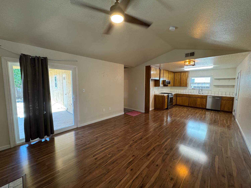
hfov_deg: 102.1
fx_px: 102
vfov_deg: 85.7
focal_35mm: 14
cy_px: 94
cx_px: 126
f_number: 2.2
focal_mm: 2.22
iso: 250
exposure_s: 1/60
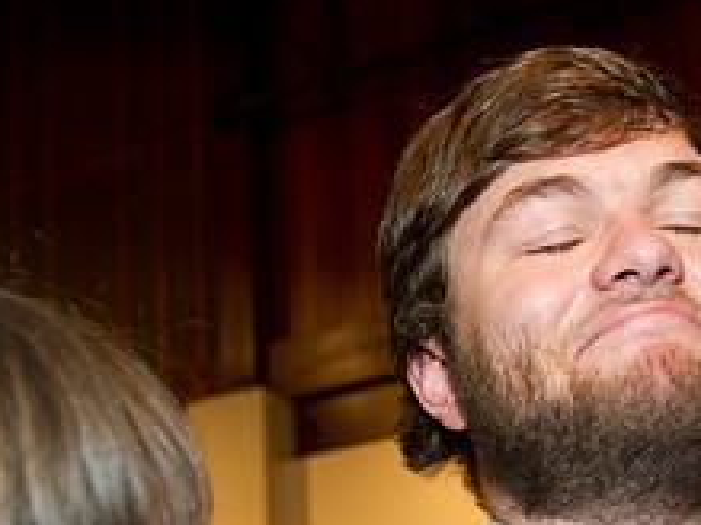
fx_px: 1801
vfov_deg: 16.1
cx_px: 579
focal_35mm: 89
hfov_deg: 21.7
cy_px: 583
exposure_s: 1/100
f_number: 5.6
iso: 1600
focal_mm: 35
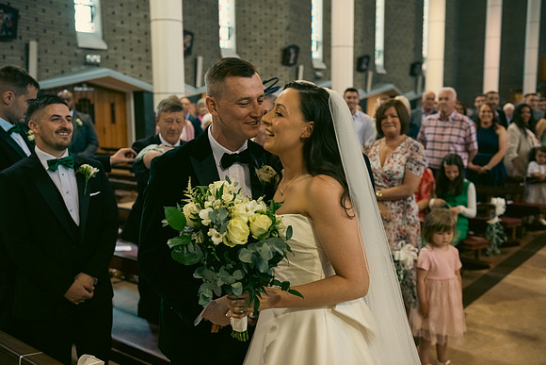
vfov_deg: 36.9
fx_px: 546
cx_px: 273
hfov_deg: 53.1
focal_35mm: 36
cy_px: 182
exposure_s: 1/160
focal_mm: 36
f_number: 3.5
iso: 1000
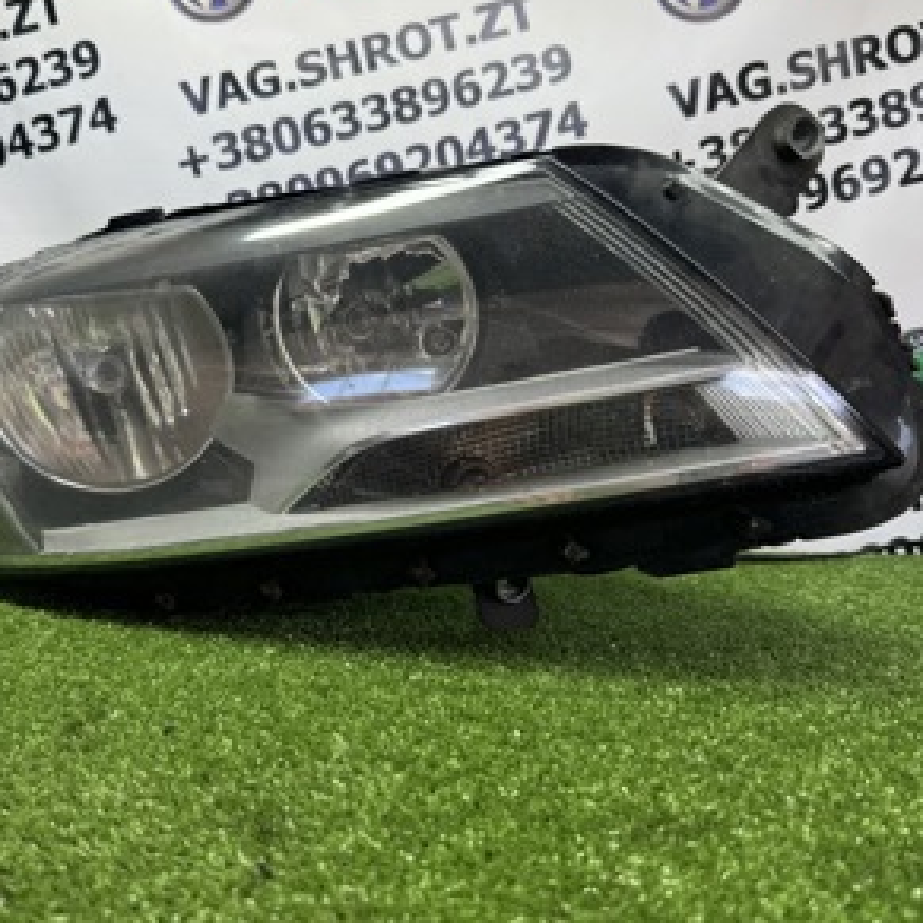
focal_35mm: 35
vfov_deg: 47.2
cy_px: 466
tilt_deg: -4.9
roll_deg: -2.0
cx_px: 444
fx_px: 1056
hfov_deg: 47.2
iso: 64
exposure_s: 1/152
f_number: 1.78
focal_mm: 6.76
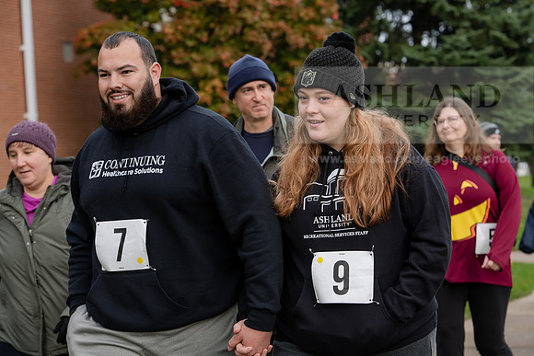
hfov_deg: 18.3
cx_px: 267
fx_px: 1662
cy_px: 178
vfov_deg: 12.2
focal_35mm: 112
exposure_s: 1/400
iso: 640
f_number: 6.3
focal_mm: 112
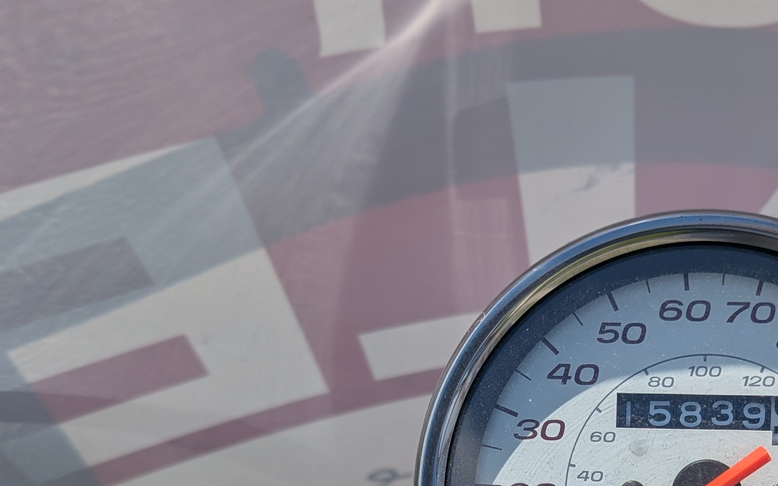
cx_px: 576
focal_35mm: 53
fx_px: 1124
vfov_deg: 23.3
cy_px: 500
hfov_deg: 37.3
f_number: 1.85
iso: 45
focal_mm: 6.81
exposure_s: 1/3534
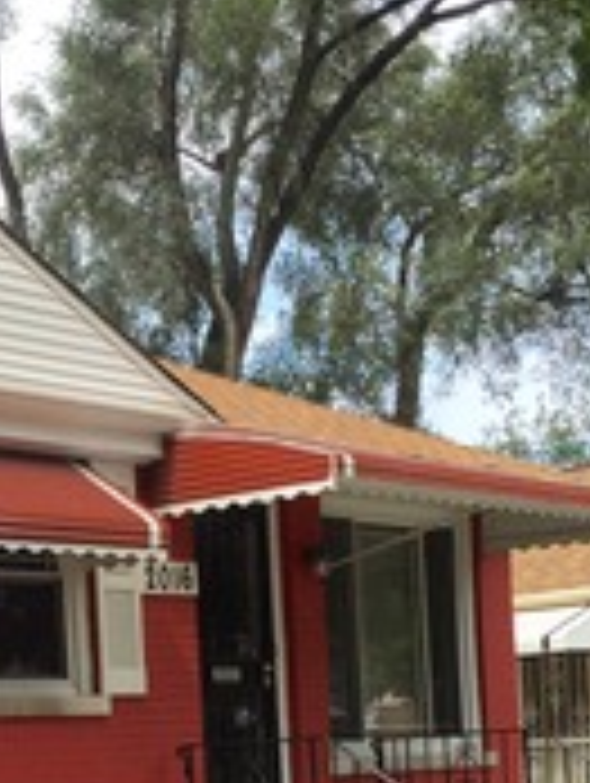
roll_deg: +1.9
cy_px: 788
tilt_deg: -0.2
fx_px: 1814
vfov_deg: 23.3
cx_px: 14
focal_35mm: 80
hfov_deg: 18.1
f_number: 2.2
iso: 32
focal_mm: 4.15
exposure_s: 1/920
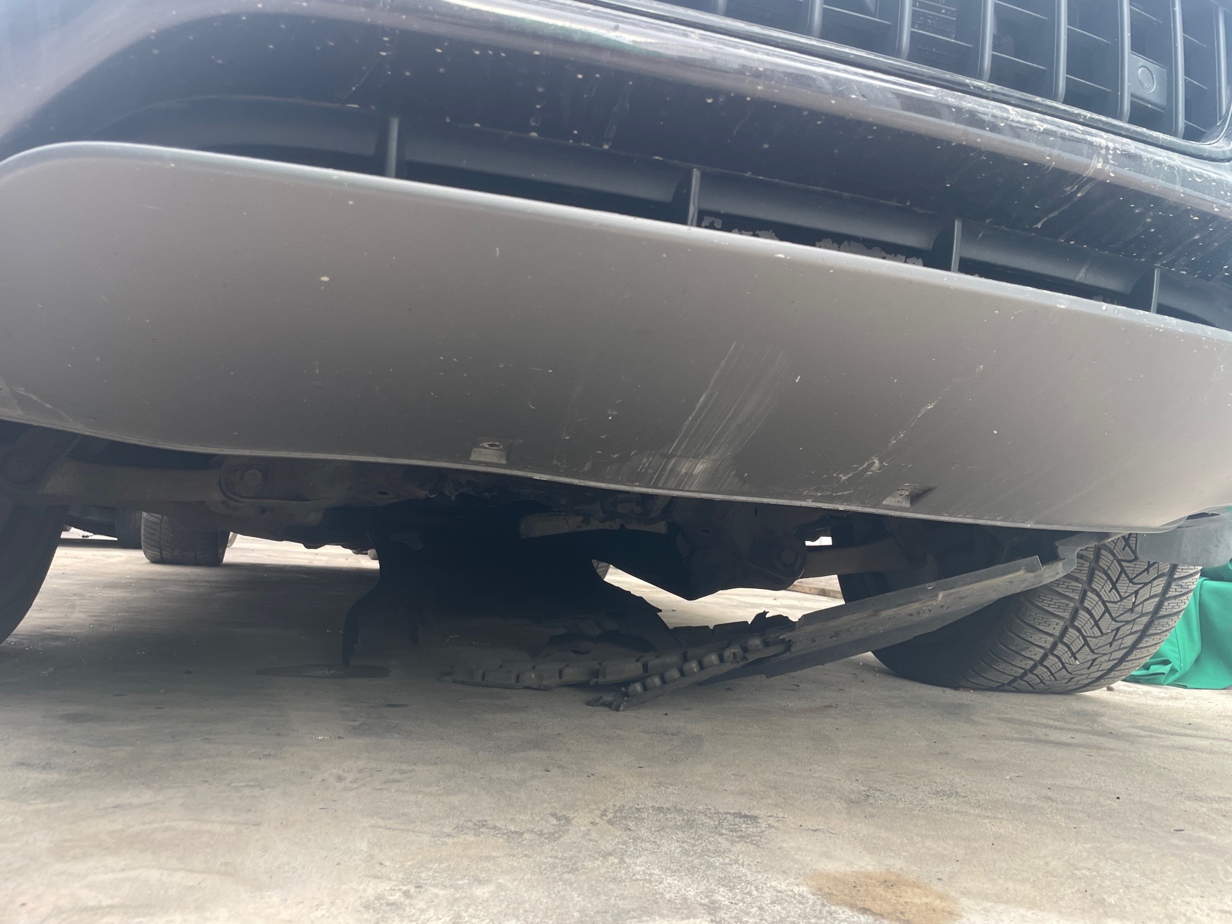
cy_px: 462
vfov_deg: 53.1
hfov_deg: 67.3
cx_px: 616
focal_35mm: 26
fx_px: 925
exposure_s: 1/121
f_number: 1.6
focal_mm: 4.2
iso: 40
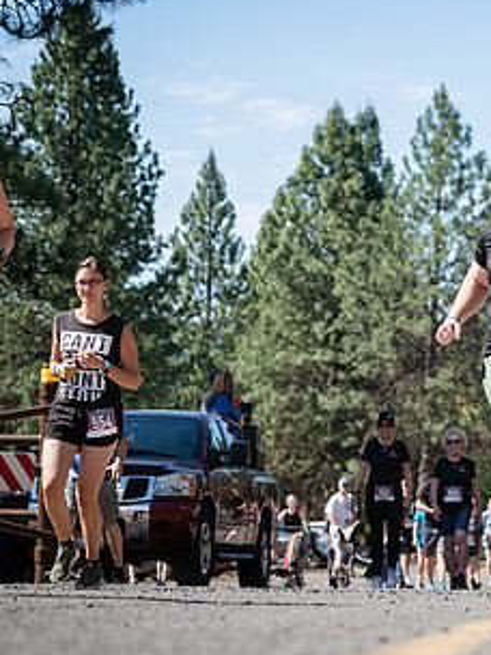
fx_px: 2572
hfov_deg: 10.7
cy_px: 285
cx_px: 573
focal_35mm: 136
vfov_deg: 14.5
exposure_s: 1/500
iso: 100
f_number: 4
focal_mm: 74
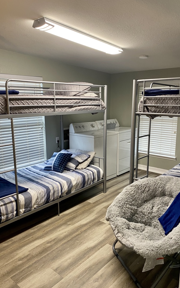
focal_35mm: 28
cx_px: 94
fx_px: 220
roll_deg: +0.2
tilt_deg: -10.1
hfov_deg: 44.5
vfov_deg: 66.5
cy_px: 145
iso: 125
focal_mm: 4.25
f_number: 1.8
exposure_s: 1/60
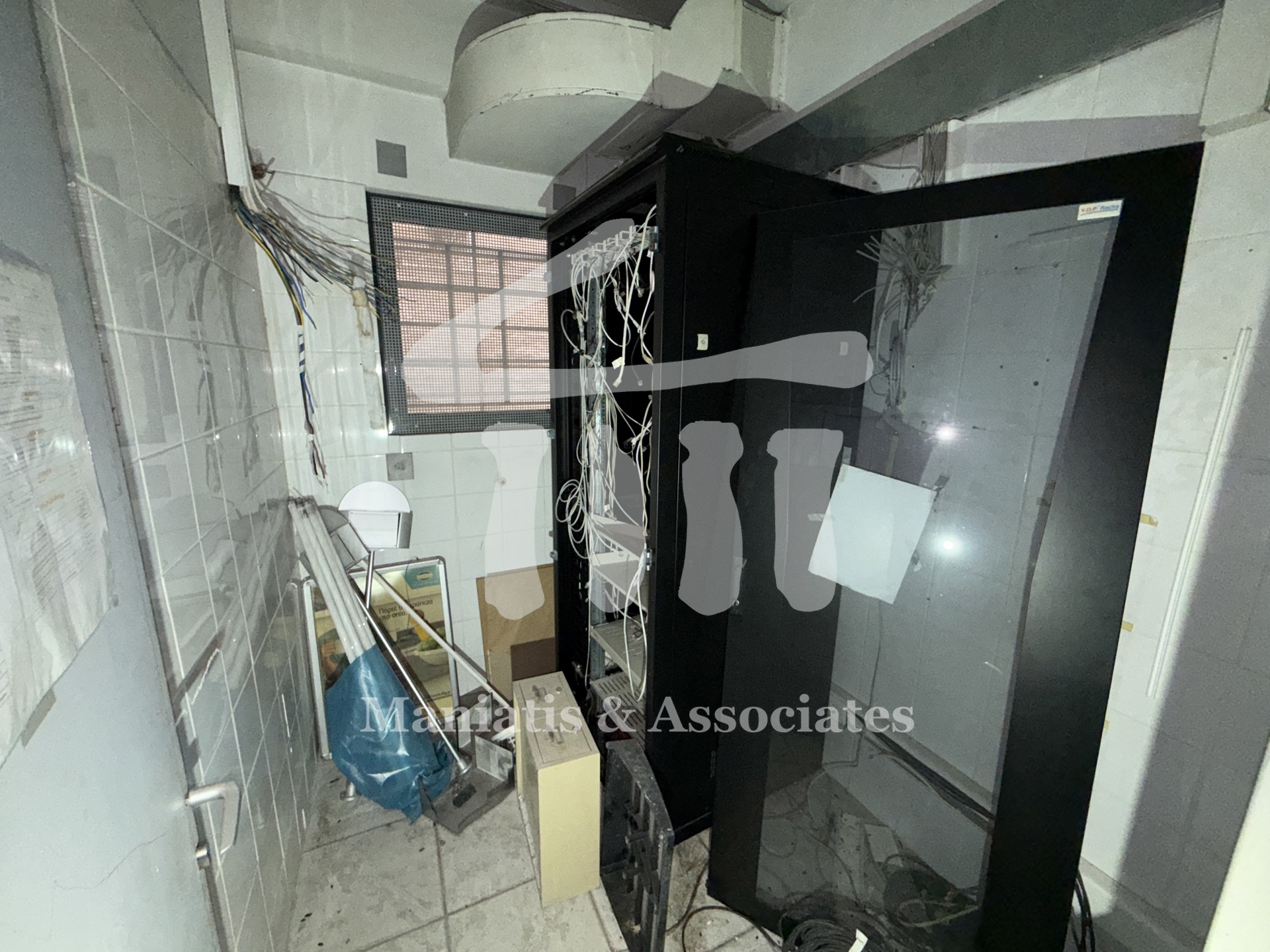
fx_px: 514
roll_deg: -0.4
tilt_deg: -12.7
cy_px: 476
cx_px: 635
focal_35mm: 14
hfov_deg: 102.1
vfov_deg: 85.7
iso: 200
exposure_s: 1/60
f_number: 2.2
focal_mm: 2.22
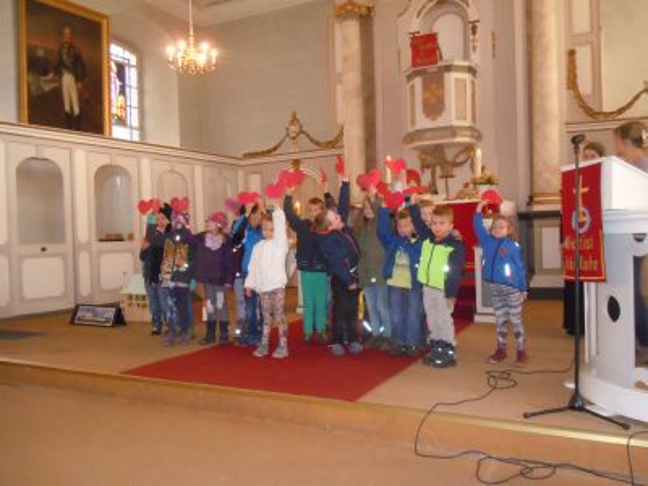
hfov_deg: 60.0
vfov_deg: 46.8
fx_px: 562
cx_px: 324
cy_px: 243
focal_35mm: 30
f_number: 3.5
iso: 800
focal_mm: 5.4
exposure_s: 1/30
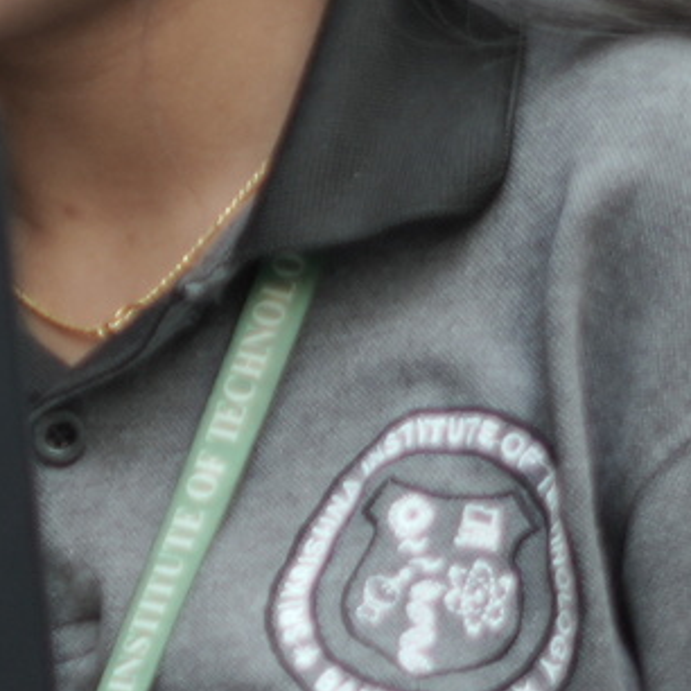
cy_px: -27
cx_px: -1630
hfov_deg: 3.5
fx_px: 10976
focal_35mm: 486
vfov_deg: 3.6
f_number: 1.8
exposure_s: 1/250
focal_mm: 50
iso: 160
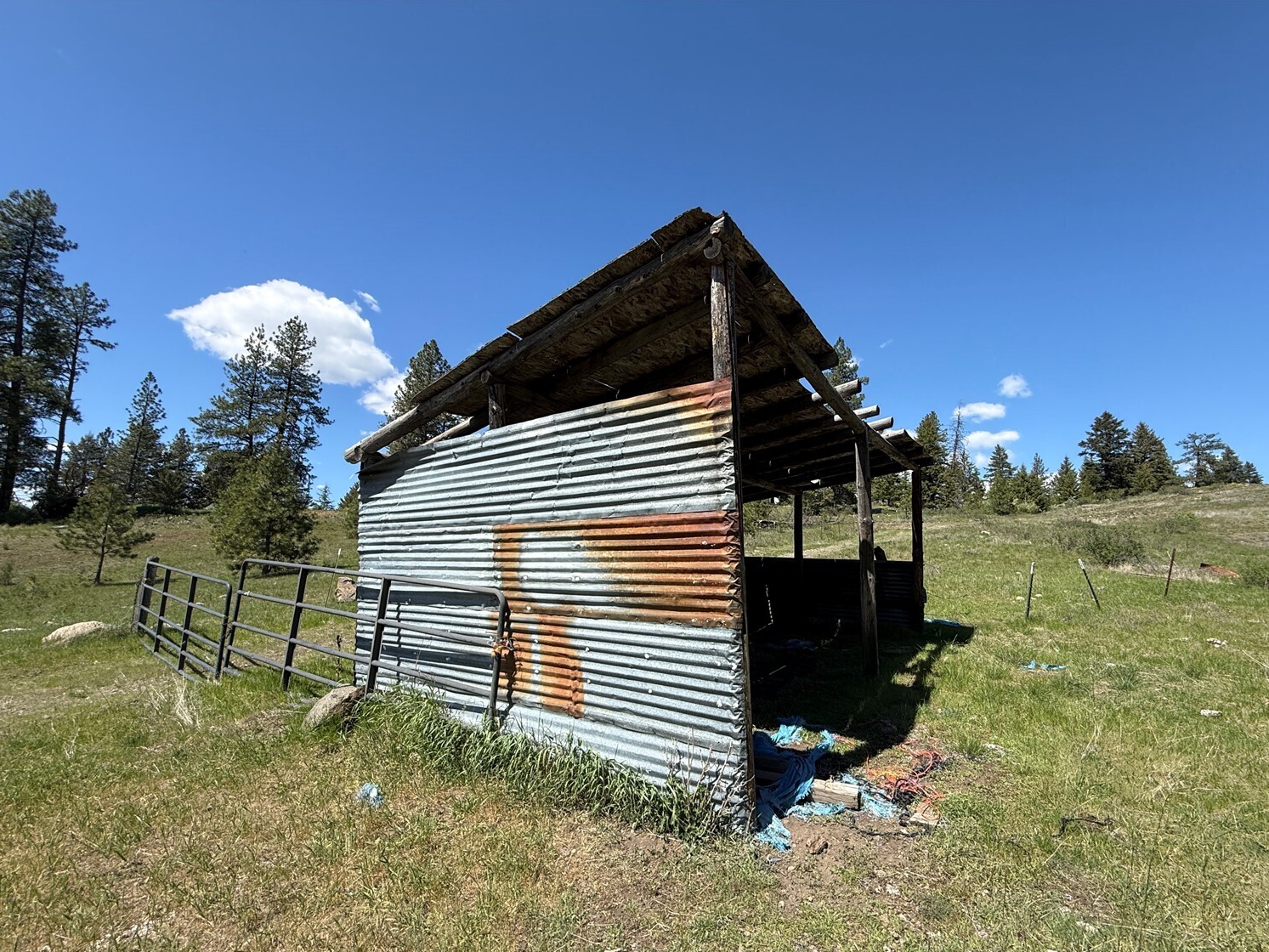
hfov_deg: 98.1
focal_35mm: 15
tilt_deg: +8.5
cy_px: 508
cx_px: 661
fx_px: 550
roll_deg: -1.6
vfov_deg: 81.6
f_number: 2.2
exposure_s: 1/1534
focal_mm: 2.22
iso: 50
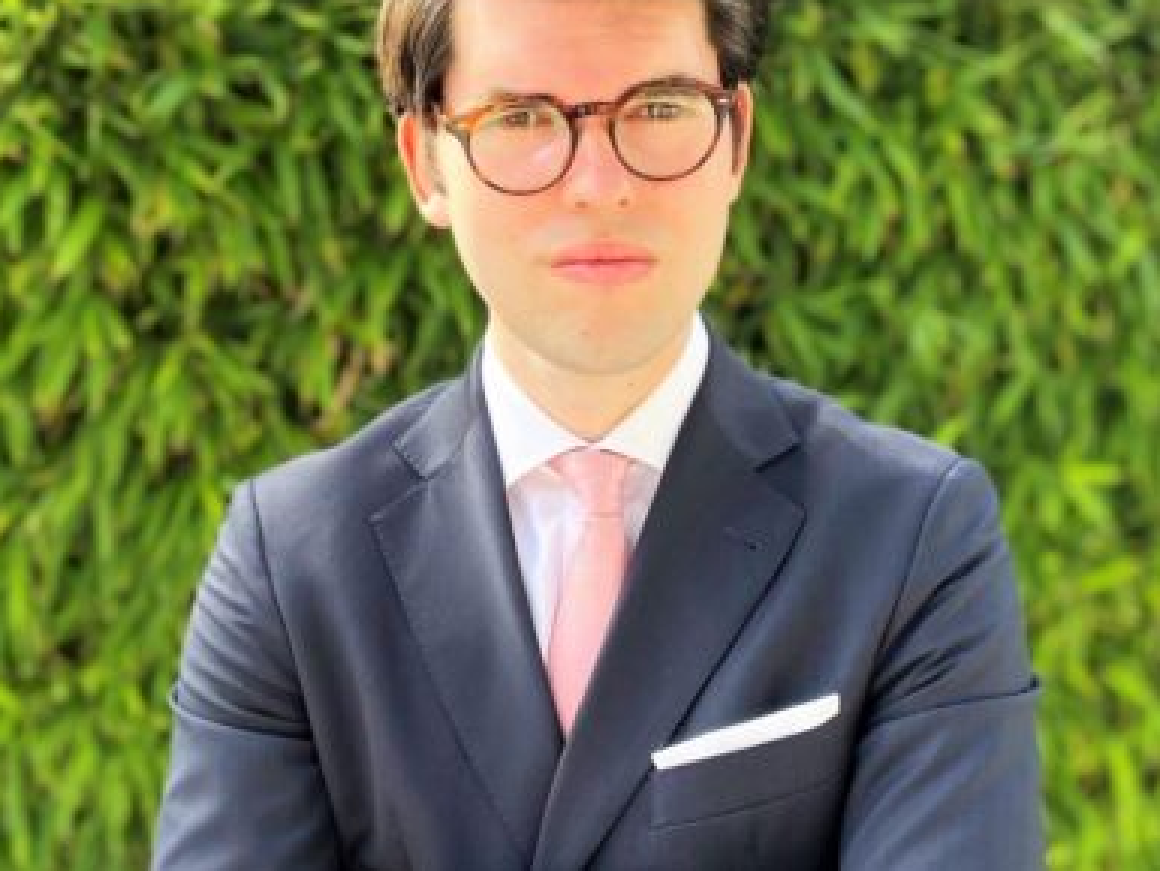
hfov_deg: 65.3
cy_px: 425
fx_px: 905
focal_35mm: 27
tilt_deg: -9.0
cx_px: 575
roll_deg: +0.4
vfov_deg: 51.4
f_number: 1.8
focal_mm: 4.25
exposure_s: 1/374
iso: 32
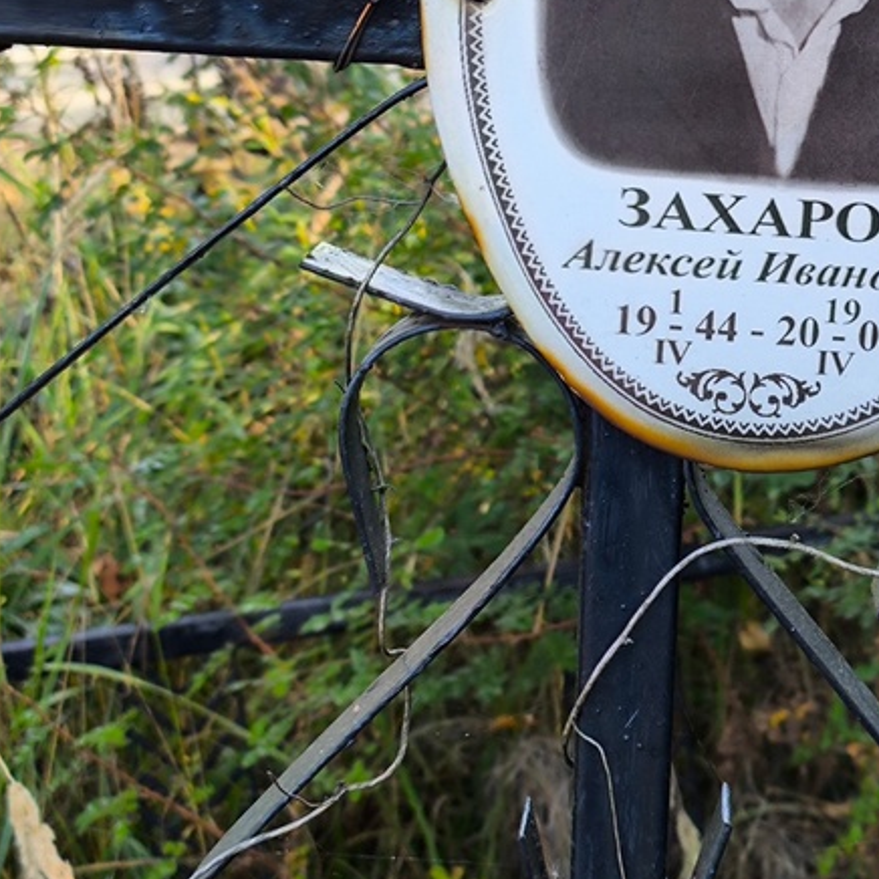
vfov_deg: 21.4
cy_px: 351
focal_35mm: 81
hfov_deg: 21.3
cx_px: 618
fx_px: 2327
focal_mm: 4.71
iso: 50
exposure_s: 1/110
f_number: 1.7
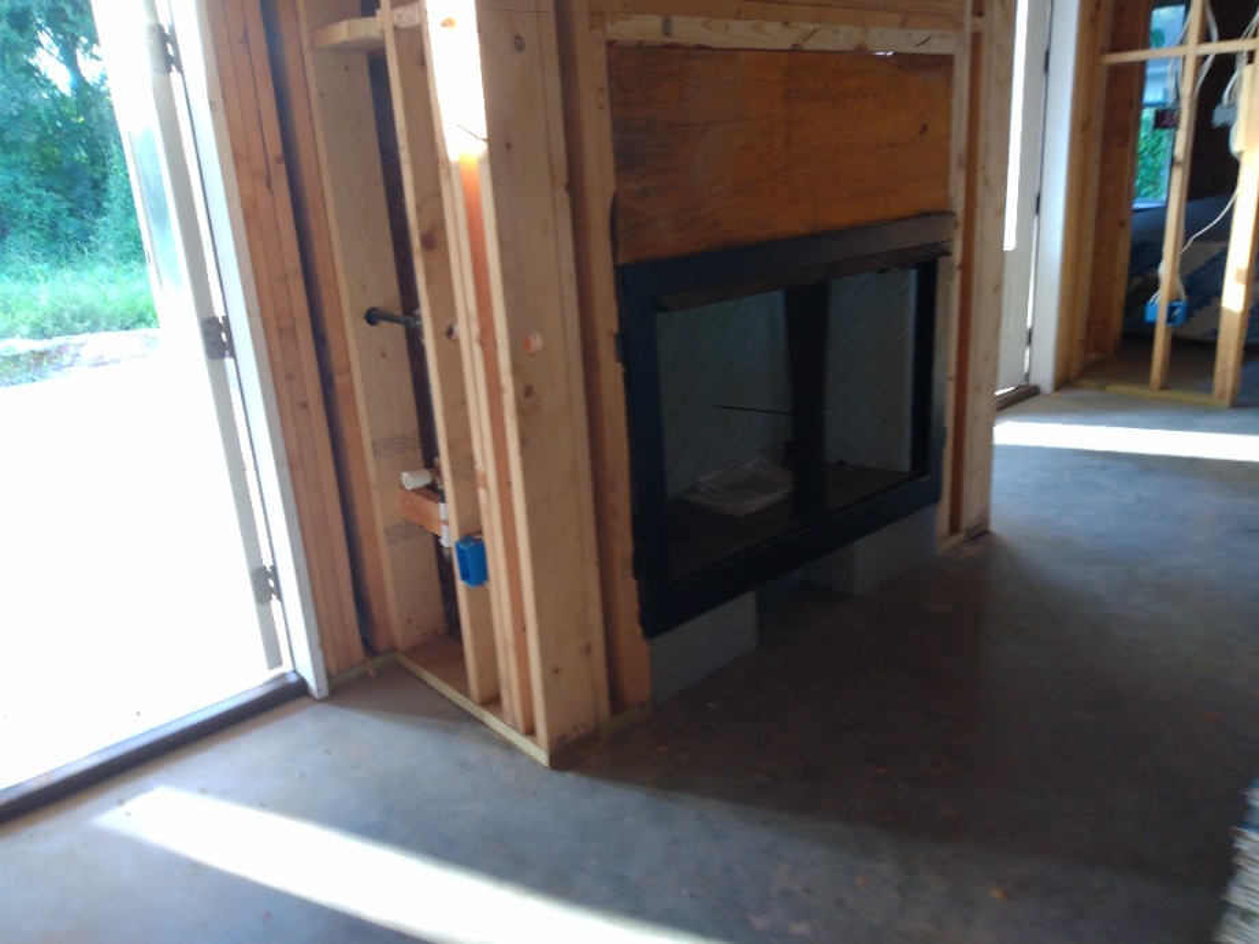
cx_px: 630
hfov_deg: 81.7
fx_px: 727
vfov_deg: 66.0
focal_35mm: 20
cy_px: 472
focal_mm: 3.54
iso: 184
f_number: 2
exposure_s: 1/30
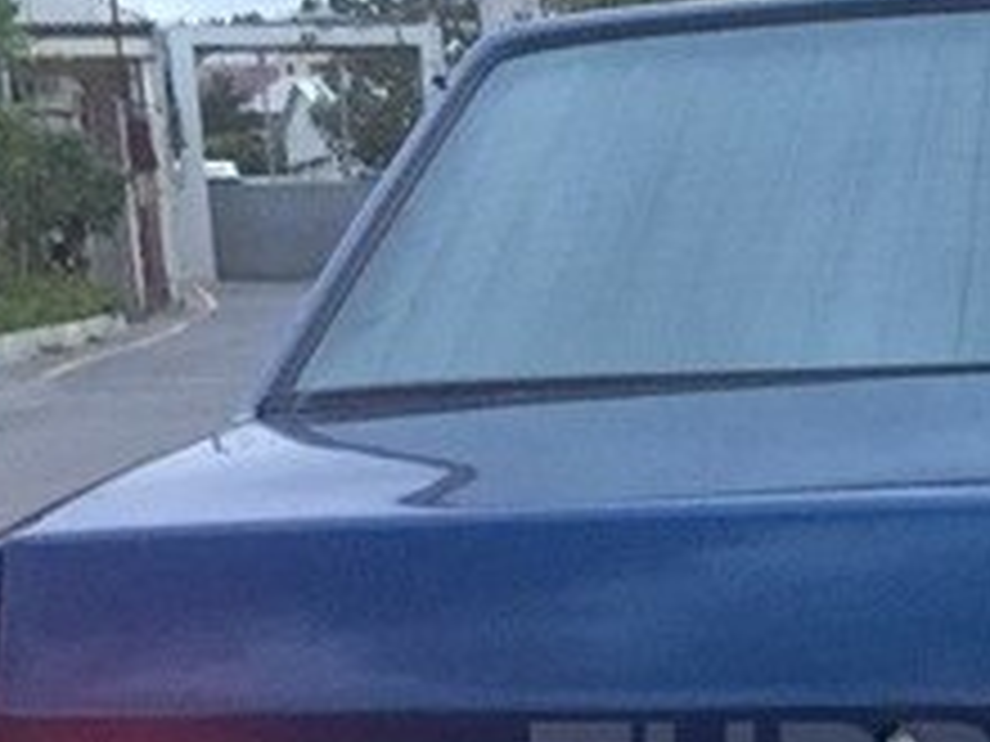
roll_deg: +0.0
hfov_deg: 21.7
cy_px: 789
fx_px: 2488
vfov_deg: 16.5
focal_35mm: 87
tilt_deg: -9.2
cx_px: 990
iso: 320
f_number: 2.2
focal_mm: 4.15
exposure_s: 1/33
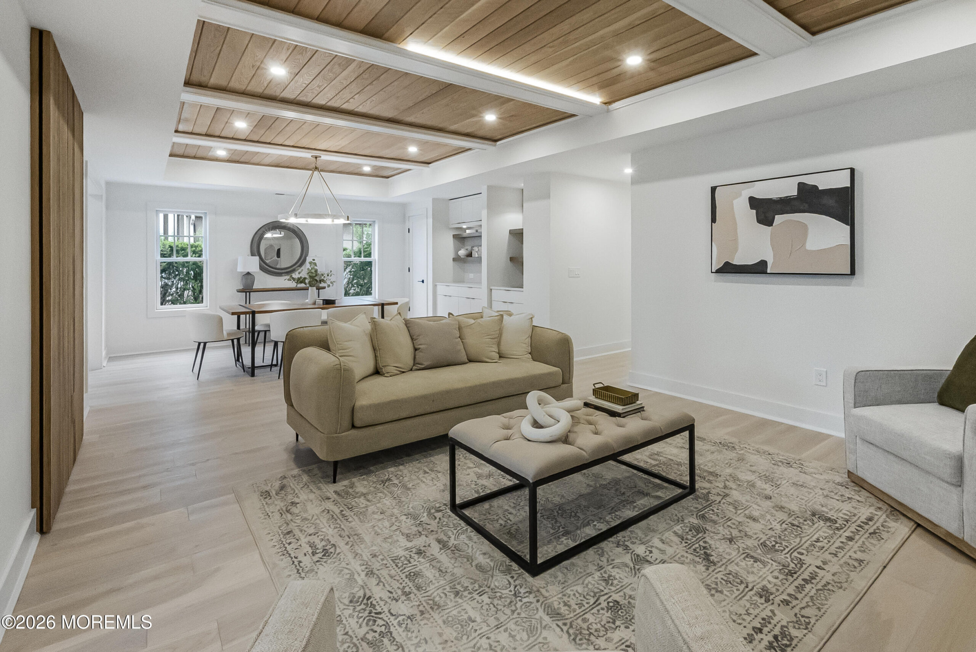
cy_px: 326
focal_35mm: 16
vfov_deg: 73.8
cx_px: 488
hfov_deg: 96.7
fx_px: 434
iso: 12800
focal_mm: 16
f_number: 22
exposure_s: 1/30
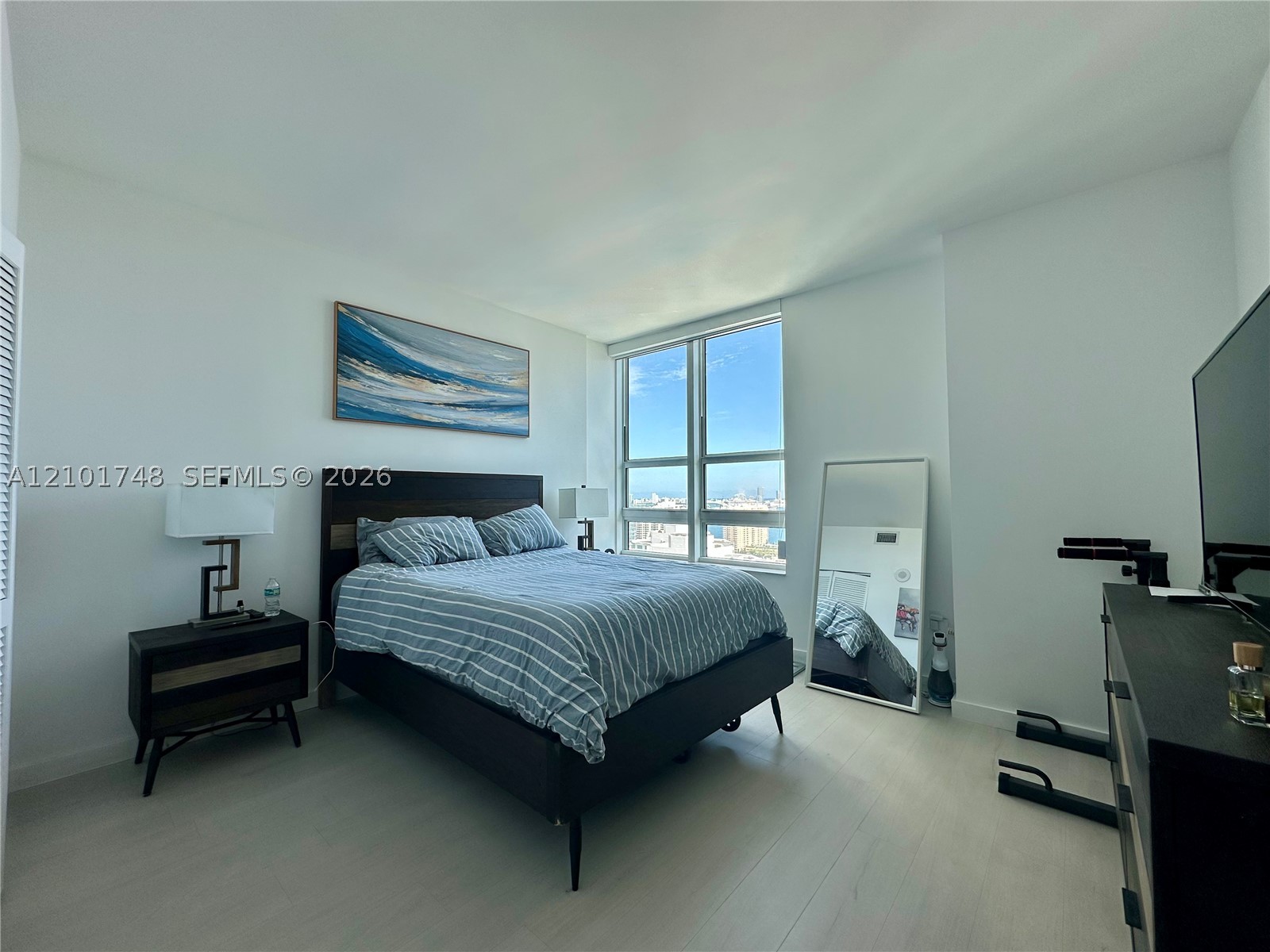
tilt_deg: +2.5
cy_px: 476
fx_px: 514
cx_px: 635
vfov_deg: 85.7
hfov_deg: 102.1
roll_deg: +0.1
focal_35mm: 14
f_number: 2.2
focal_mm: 2.22
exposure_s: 1/267
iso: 40
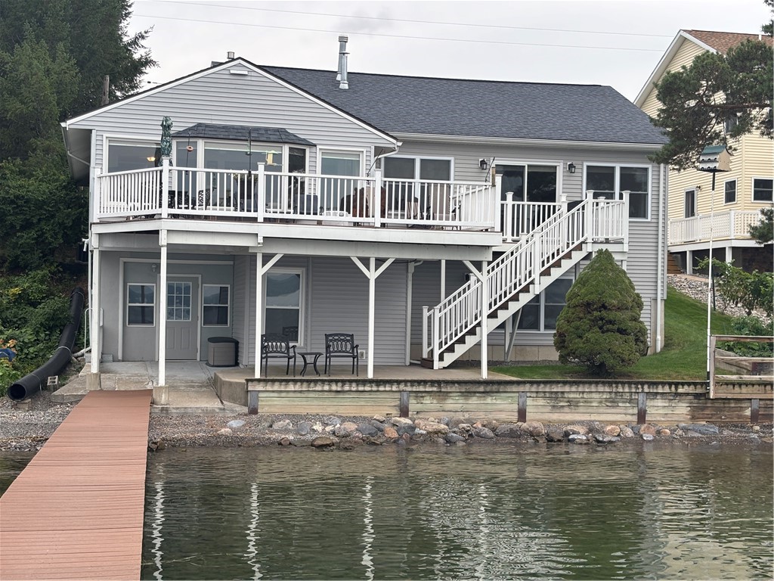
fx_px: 1163
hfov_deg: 36.8
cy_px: 290
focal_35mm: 52
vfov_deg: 28.0
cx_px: 387
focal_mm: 5.96
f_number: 1.6
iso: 32
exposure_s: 1/634
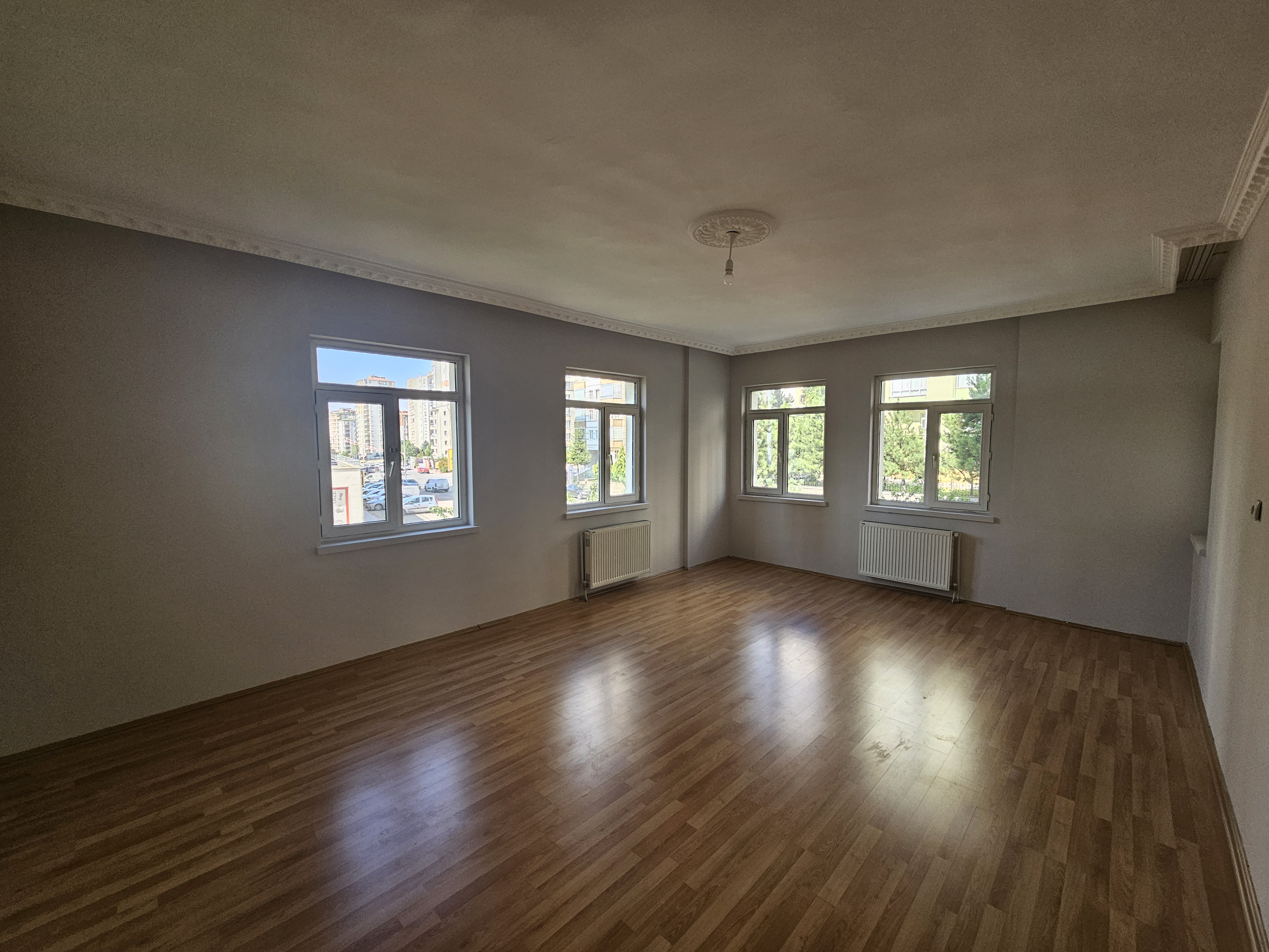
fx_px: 477
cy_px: 476
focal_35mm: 13
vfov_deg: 89.9
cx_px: 634
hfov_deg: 106.2
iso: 50
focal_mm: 2.2
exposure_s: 1/122
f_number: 2.2
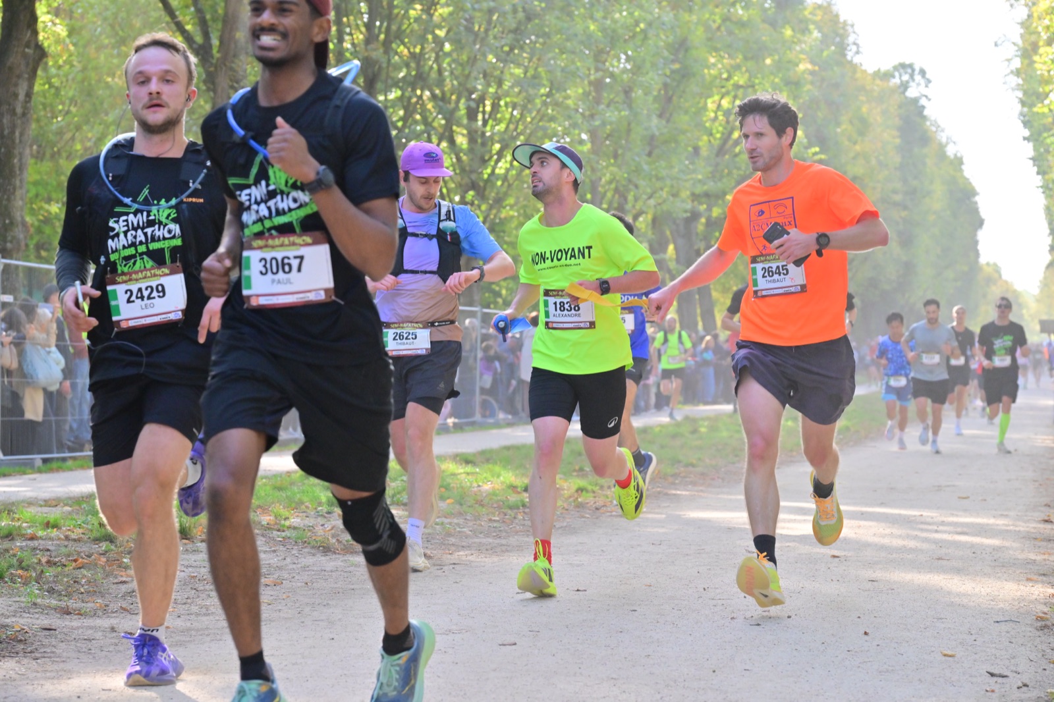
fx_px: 2781
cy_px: 351
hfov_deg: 21.5
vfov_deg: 14.4
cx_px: 527
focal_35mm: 95
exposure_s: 1/800
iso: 1250
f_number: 6.3
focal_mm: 95
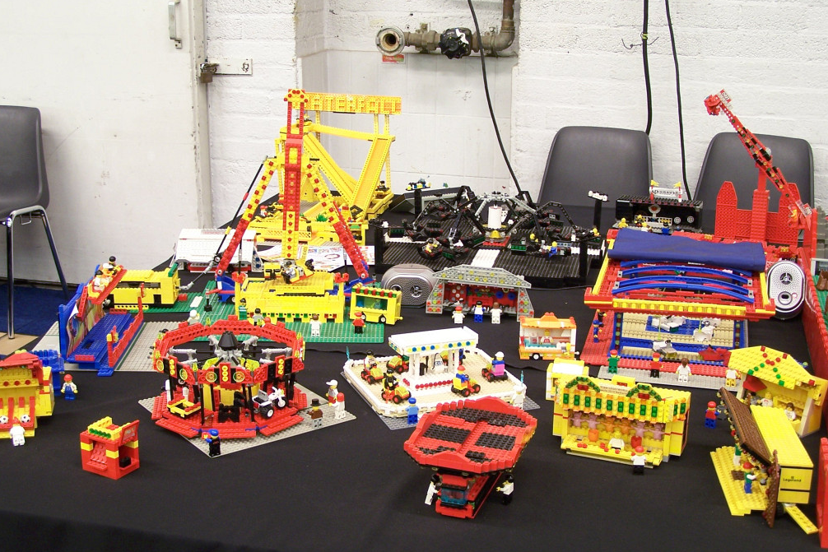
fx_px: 1242
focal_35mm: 54
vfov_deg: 25.1
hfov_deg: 36.9
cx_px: 417
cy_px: 291
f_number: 3
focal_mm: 8.5
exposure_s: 1/2
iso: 80
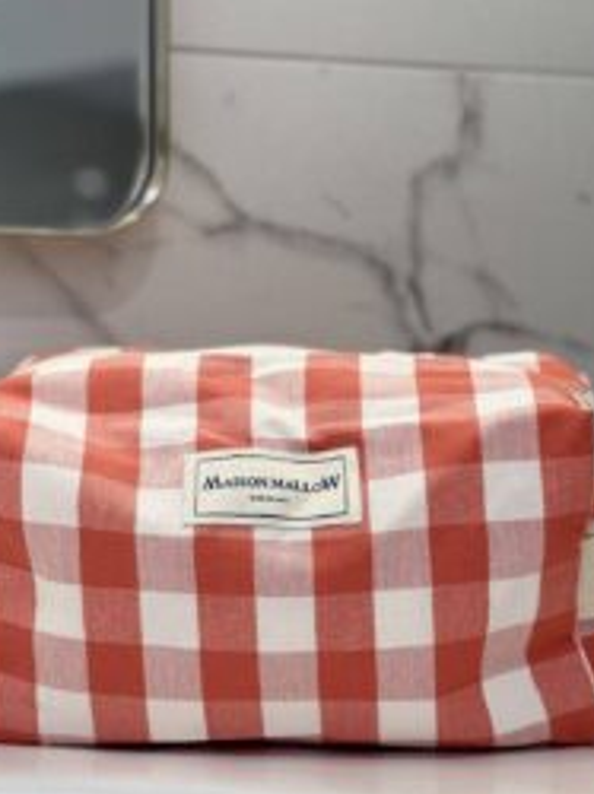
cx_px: 286
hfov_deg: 18.0
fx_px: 1879
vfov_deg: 23.8
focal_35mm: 82
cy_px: 446
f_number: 1.78
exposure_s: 1/100
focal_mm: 6.76
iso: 100
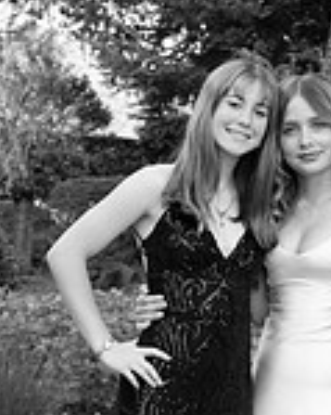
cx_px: 278
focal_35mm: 125
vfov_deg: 15.4
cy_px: 217
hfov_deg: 12.3
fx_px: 1532
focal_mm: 44
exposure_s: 1/640
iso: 1250
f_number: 7.1
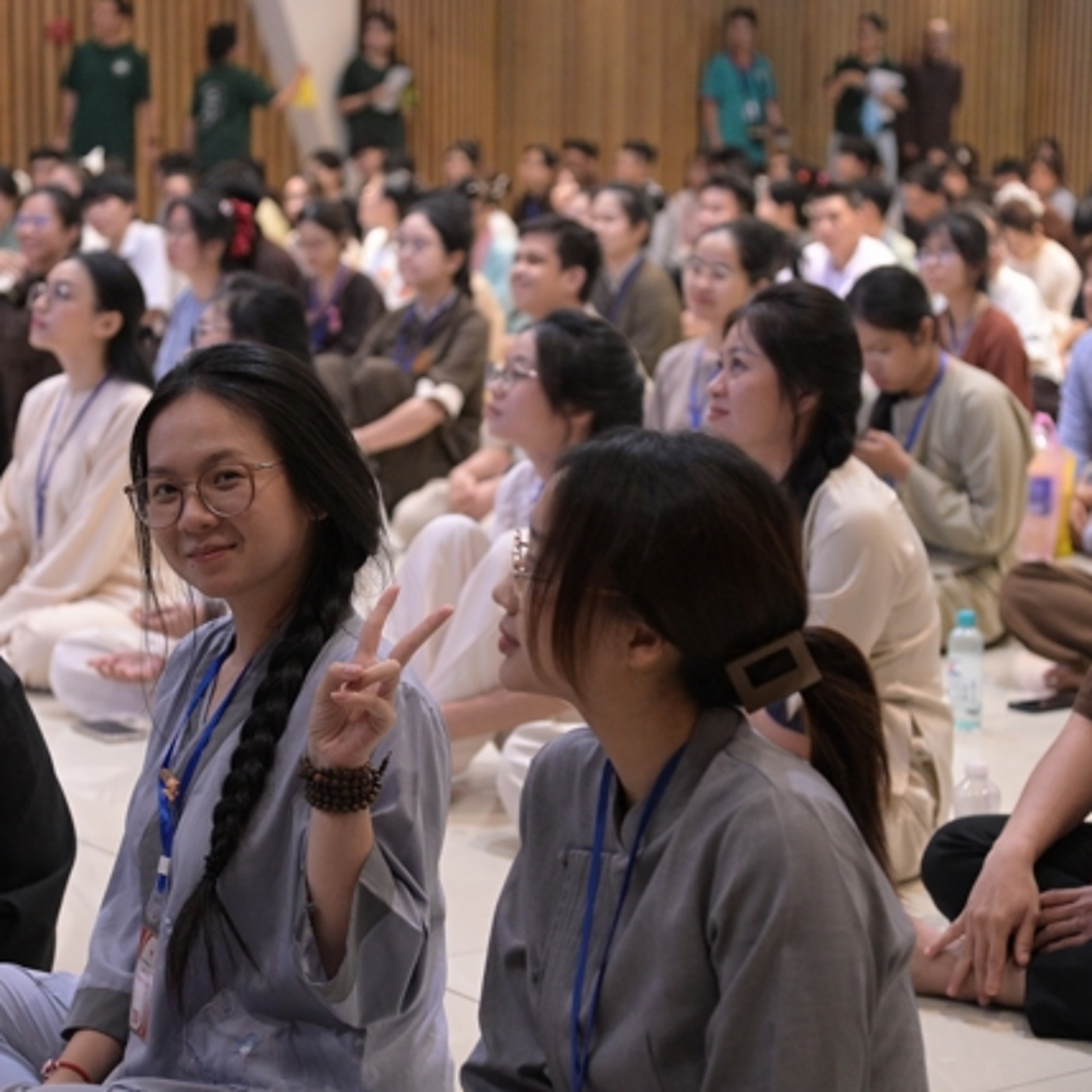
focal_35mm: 90
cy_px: 545
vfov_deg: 19.3
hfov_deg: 19.3
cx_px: 494
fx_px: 3212
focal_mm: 70
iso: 5000
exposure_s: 1/160
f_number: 4
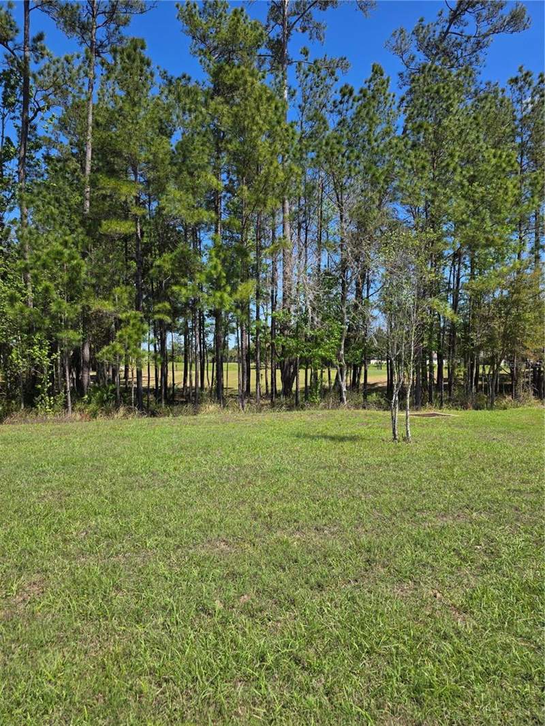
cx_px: 272
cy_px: 363
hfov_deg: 58.9
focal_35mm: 23
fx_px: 483
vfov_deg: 73.9
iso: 80
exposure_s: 1/4145
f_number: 1.7
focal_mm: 6.3
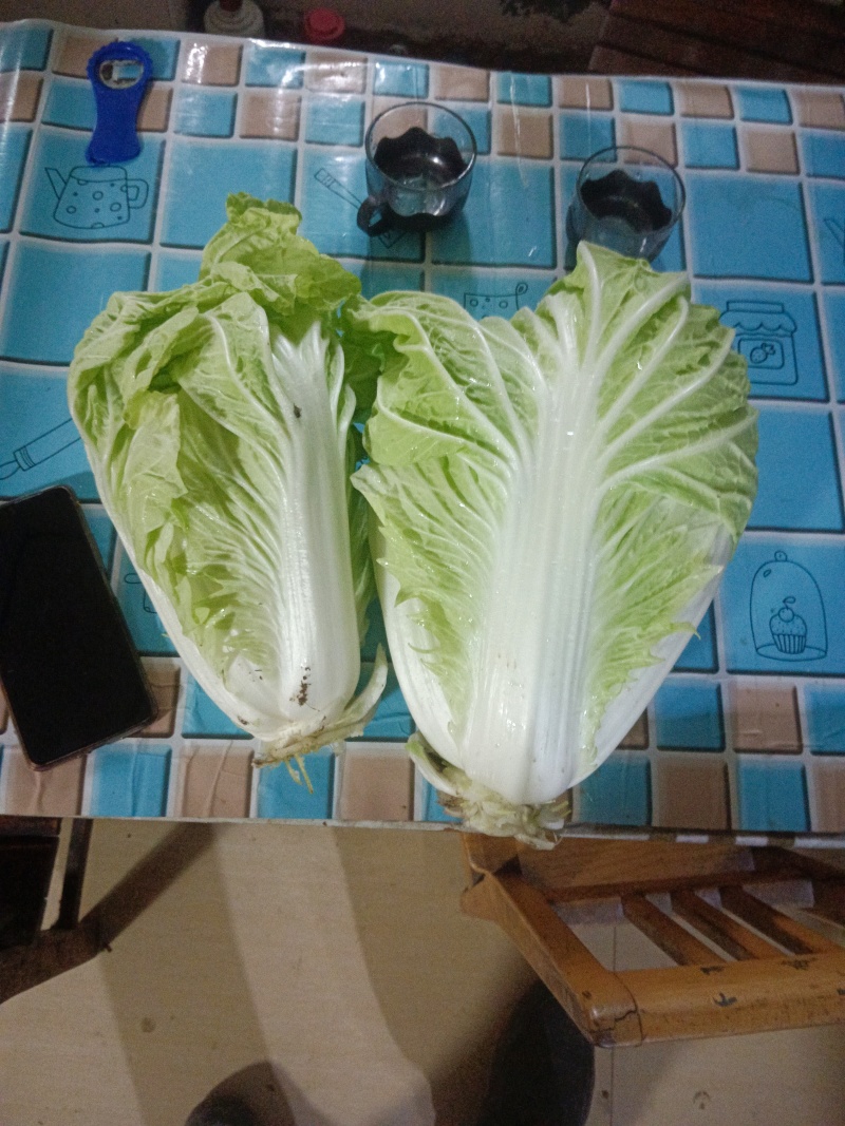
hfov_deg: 53.1
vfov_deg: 67.3
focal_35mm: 26
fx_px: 846
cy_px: 563
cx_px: 422
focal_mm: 3.96
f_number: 1.8
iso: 3653
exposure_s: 1/16.7
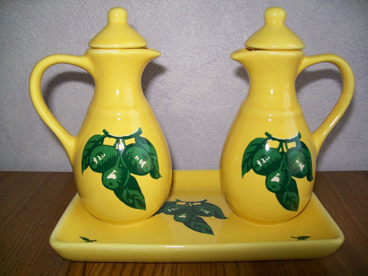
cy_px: 138
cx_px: 184
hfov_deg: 54.0
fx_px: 361
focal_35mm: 34
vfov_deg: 41.8
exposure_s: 1/60
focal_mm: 6.1
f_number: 2.7
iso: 64
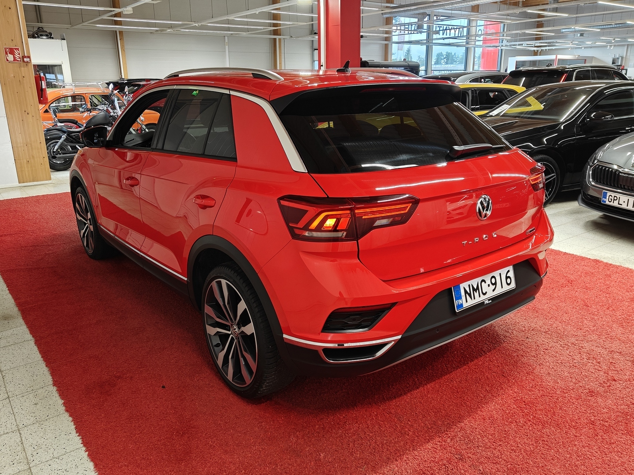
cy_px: 238
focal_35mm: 28
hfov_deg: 63.4
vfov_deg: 49.7
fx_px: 513
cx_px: 317
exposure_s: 1/100
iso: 100
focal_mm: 5.59
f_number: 1.8
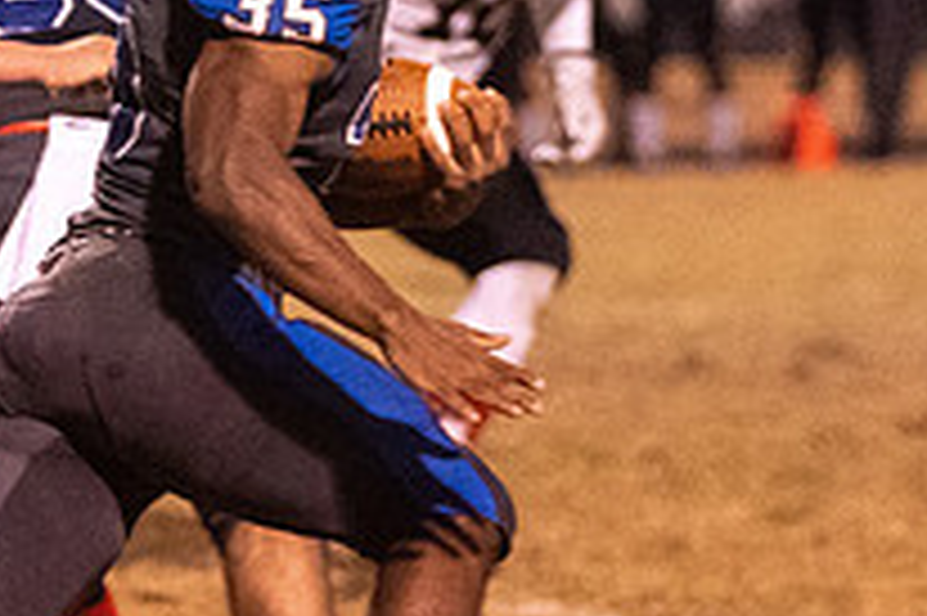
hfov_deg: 3.9
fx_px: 13739
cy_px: 242
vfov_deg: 2.6
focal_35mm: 534
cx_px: -47
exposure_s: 1/800
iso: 8000
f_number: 2.8
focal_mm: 133
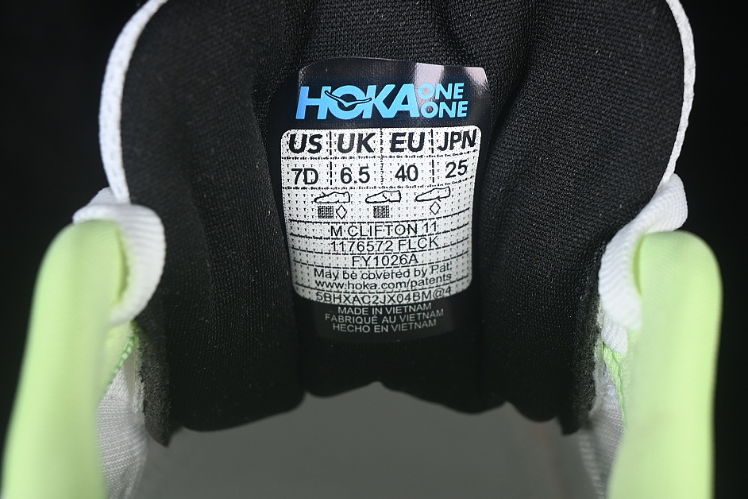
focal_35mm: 86
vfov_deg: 15.9
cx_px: 388
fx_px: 1787
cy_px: 239
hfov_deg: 23.6
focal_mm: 50
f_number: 7.1
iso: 160
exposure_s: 1/80
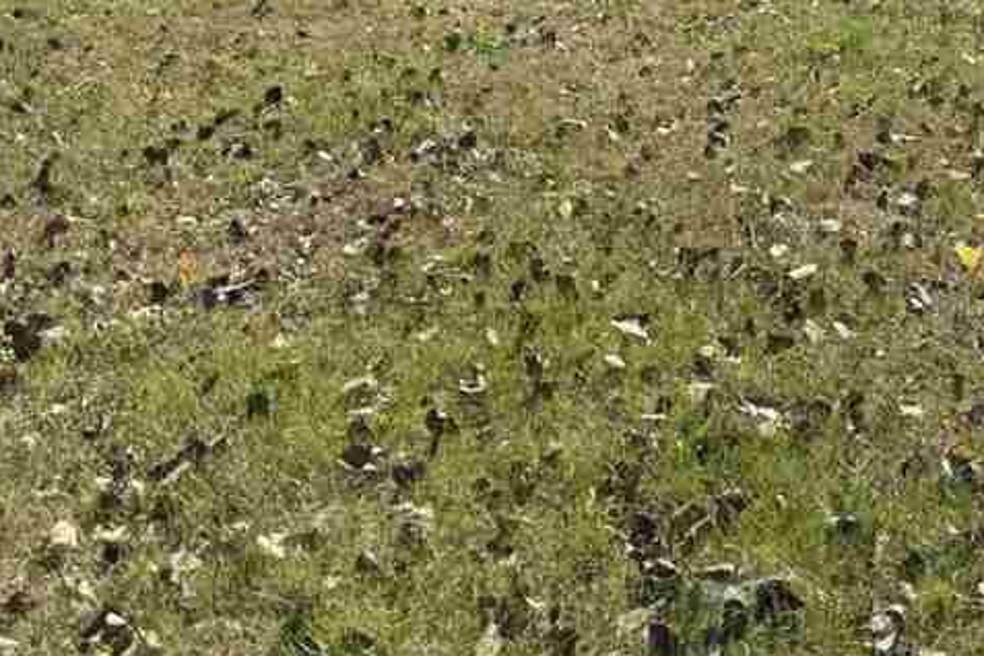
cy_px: -281
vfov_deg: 18.4
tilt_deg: -1.9
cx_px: 939
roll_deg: +0.3
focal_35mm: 67
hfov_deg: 28.6
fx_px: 1831
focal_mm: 6.76
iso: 80
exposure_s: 1/2959
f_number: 1.78
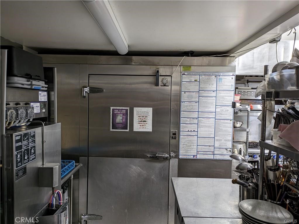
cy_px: 112
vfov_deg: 54.9
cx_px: 150
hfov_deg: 69.4
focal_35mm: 25
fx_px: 216
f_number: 1.89
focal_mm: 5.43
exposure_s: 1/30
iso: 119
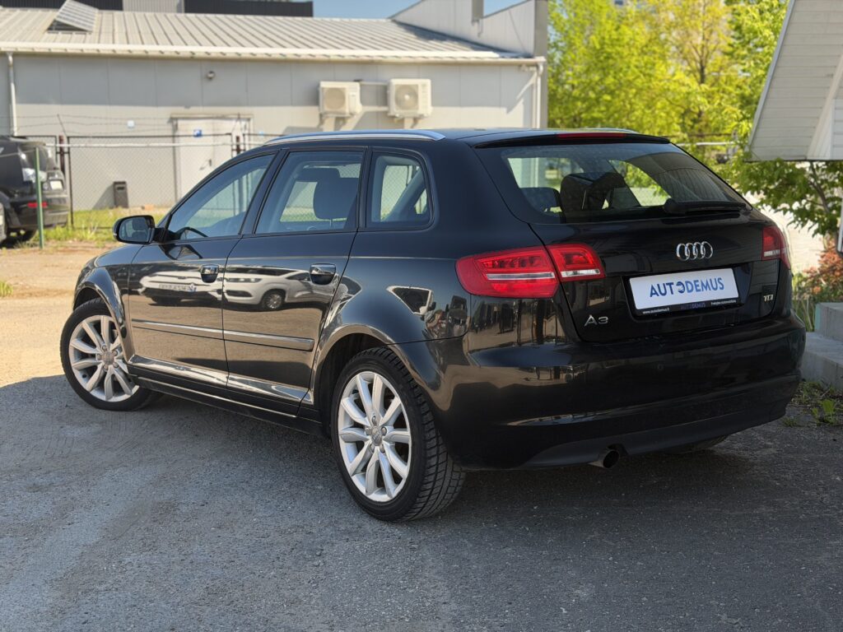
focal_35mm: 48
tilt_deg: -8.8
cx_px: 422
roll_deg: +0.6
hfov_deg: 39.7
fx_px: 1169
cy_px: 316
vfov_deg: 30.3
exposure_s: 1/452
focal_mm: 6.76
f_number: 1.78
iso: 80
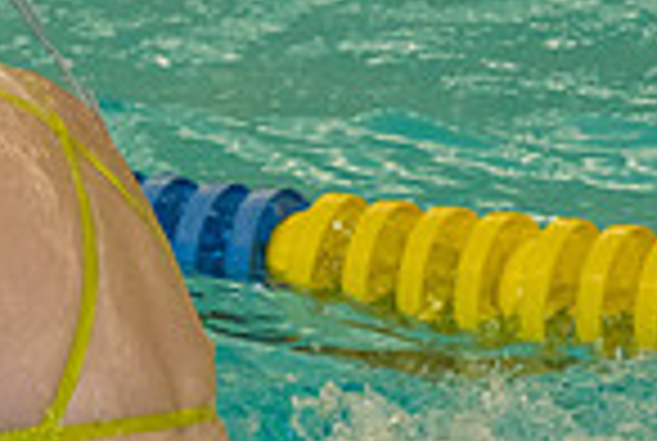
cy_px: 277
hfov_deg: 2.8
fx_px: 13423
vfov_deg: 1.9
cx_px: -360
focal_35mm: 734
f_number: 5.6
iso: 2000
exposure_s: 1/250
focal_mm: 185
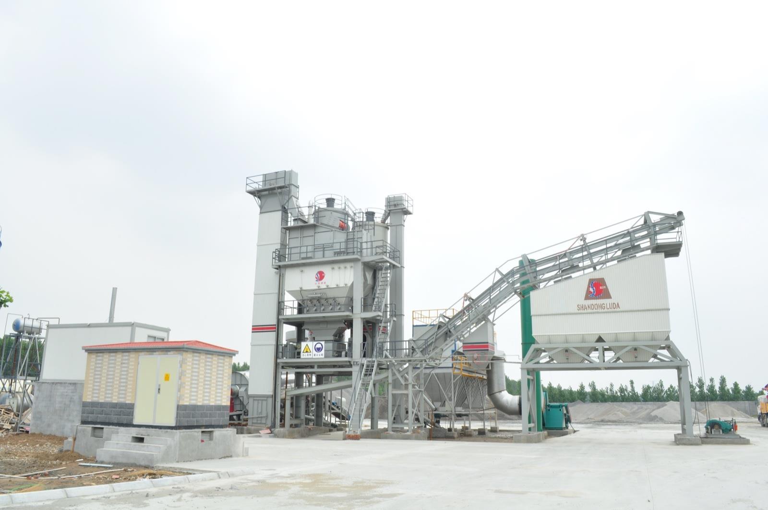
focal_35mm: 27
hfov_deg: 67.5
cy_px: 255
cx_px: 384
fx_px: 575
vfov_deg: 47.8
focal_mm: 18
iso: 200
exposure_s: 1/25
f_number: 22
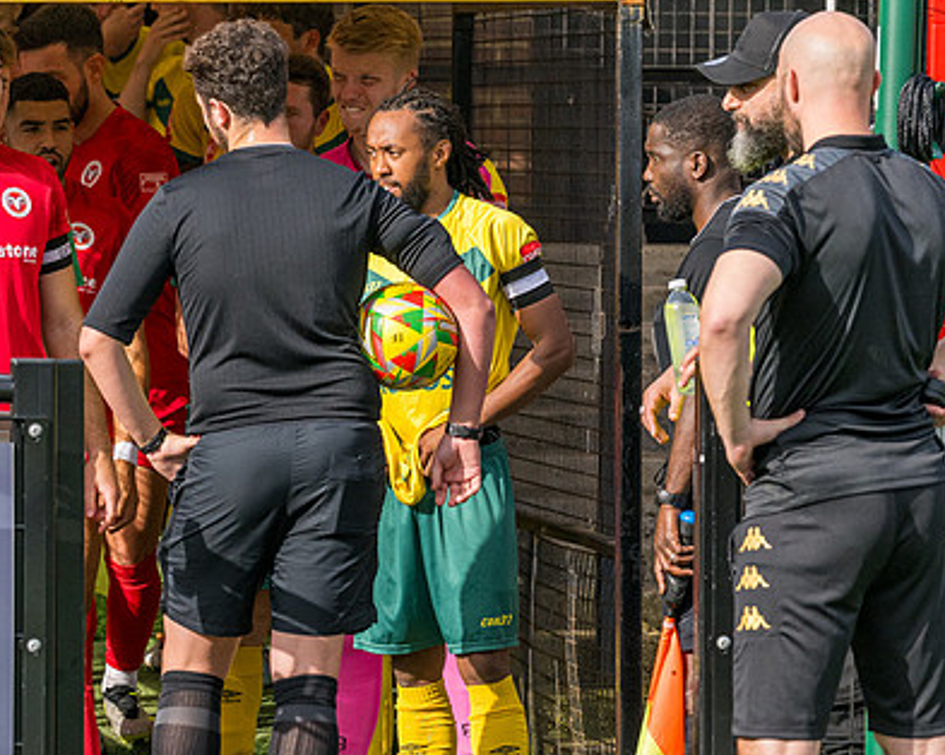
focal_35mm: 326
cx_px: 332
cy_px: 488
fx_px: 9113
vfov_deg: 4.7
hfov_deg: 5.9
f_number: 5
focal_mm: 135
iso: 400
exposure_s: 1/2000
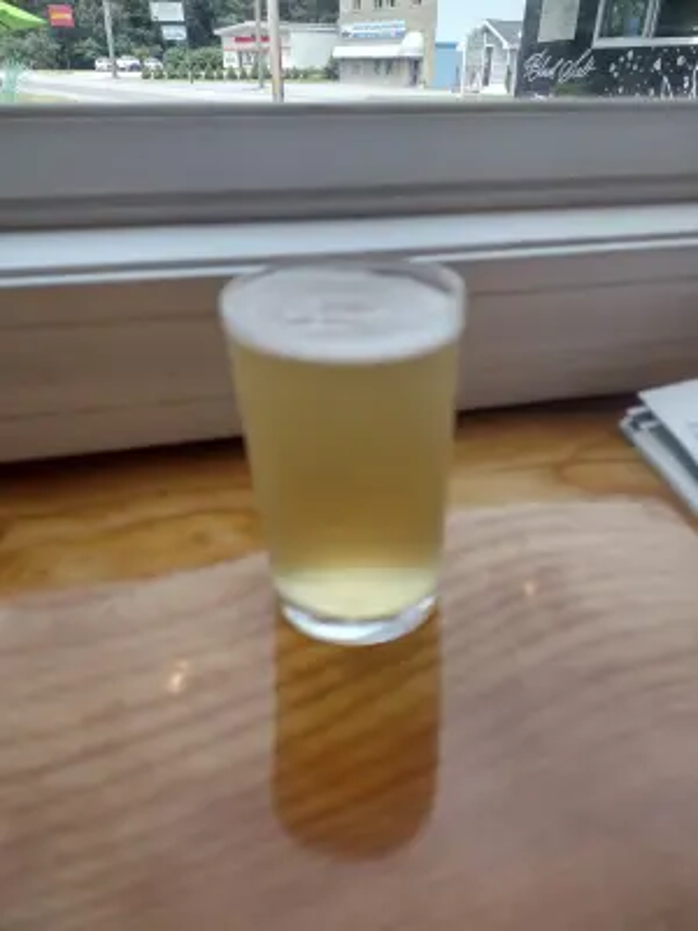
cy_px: 466
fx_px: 726
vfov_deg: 65.3
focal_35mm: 27
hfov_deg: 51.4
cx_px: 349
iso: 100
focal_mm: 4.71
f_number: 1.7
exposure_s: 1/612
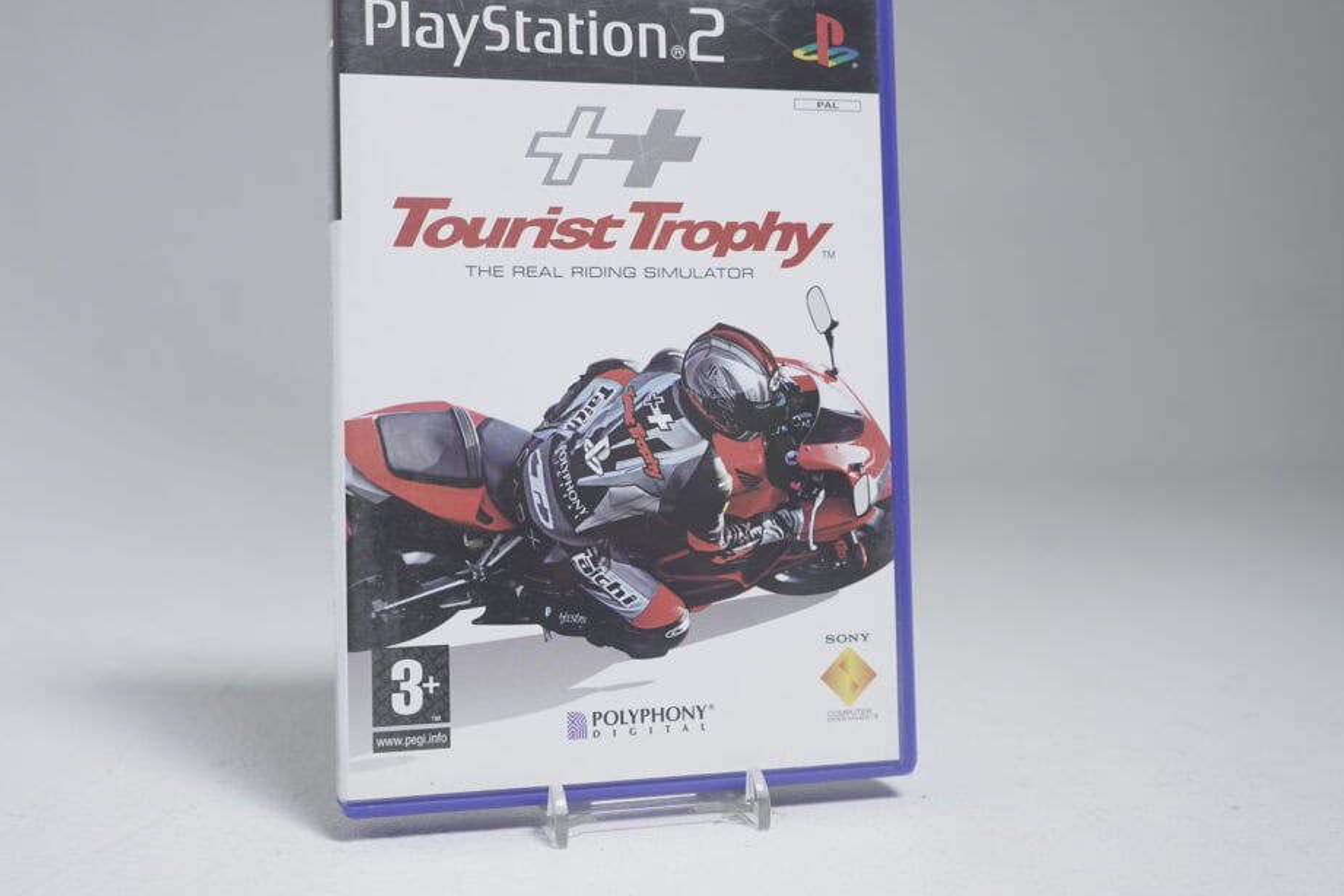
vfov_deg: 31.1
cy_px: 372
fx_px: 1605
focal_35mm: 43
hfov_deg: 45.4
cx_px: 617
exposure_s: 1/25
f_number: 5.6
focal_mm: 33
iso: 640
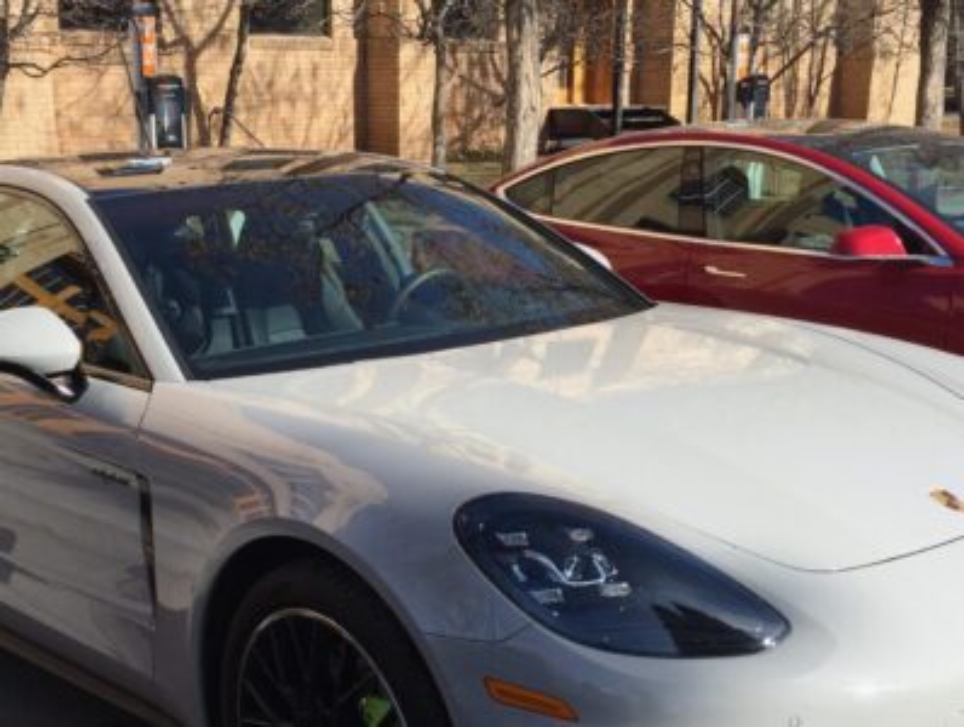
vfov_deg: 48.4
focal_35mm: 29
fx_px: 809
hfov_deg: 61.6
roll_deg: +0.2
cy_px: 364
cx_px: 482
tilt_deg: -16.9
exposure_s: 1/1721
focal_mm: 4.15
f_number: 2.2
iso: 32
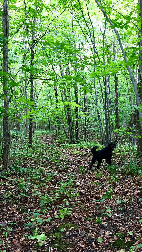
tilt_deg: -3.9
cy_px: 141
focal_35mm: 37
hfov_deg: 32.0
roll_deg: -0.1
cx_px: 77
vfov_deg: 53.9
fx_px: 248
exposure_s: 1/30
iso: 64
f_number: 2.2
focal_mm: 4.15
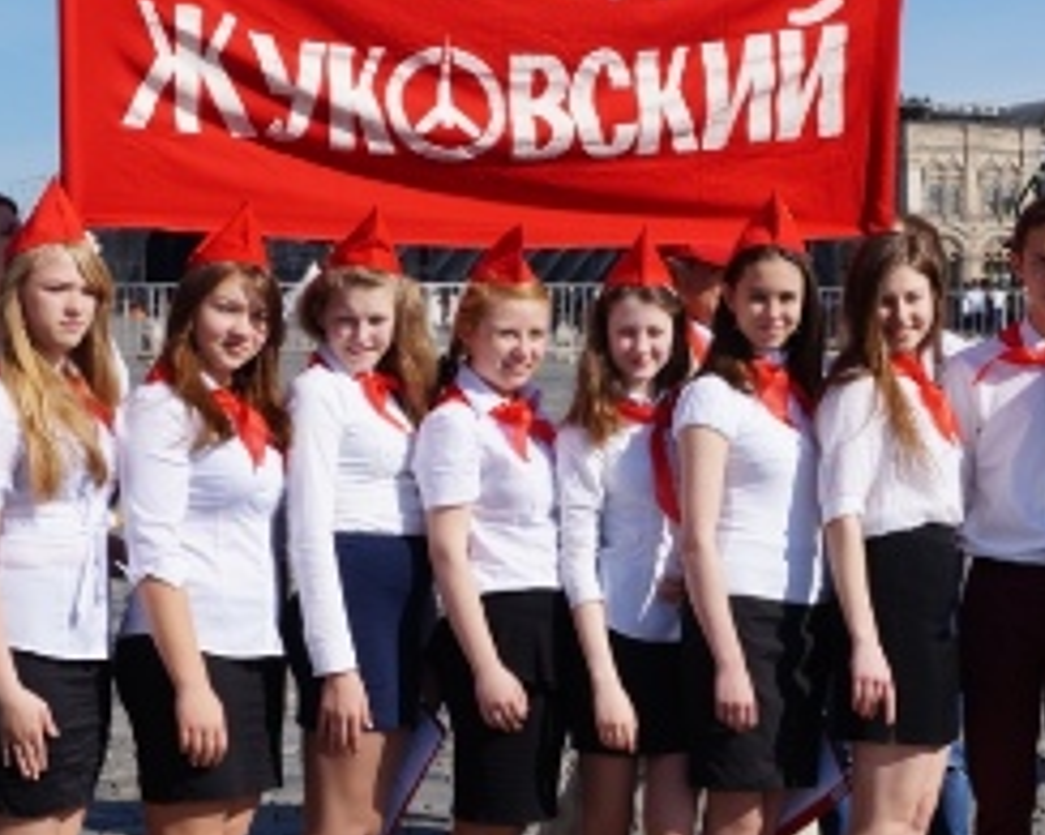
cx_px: 681
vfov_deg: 18.9
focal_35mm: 81
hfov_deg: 23.5
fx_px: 2504
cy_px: 555
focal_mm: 28
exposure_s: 1/200
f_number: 13
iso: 100
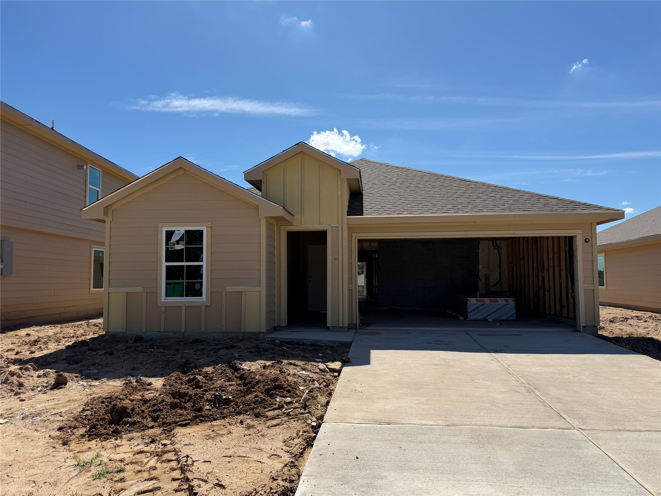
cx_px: 330
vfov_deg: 56.8
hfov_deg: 71.6
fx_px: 458
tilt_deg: +3.3
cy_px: 248
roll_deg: +0.4
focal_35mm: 24
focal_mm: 6.76
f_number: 1.78
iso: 80
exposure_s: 1/7353
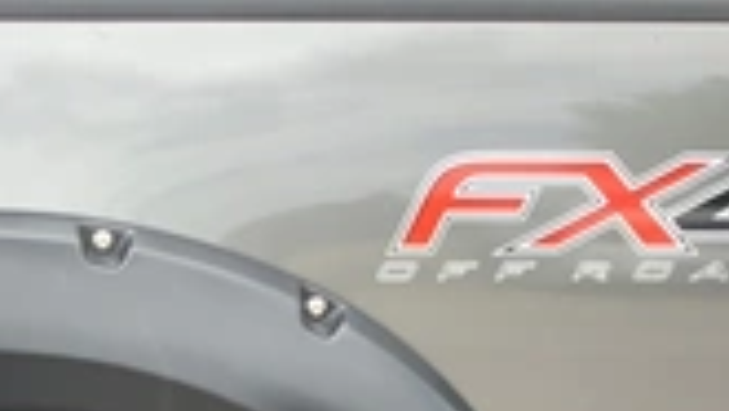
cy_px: 530
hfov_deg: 24.2
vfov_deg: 14.2
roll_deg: -1.8
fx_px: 1586
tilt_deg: -23.0
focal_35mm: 82
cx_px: -75
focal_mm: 3.3
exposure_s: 1/173
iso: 25
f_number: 2.4
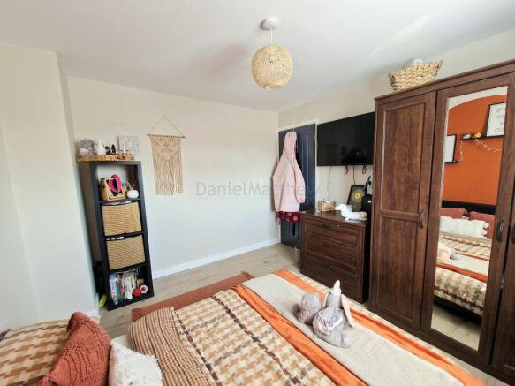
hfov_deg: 106.2
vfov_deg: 89.9
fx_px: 193
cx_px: 258
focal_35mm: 13
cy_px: 193
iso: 100
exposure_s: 1/50
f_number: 2.2
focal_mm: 2.2
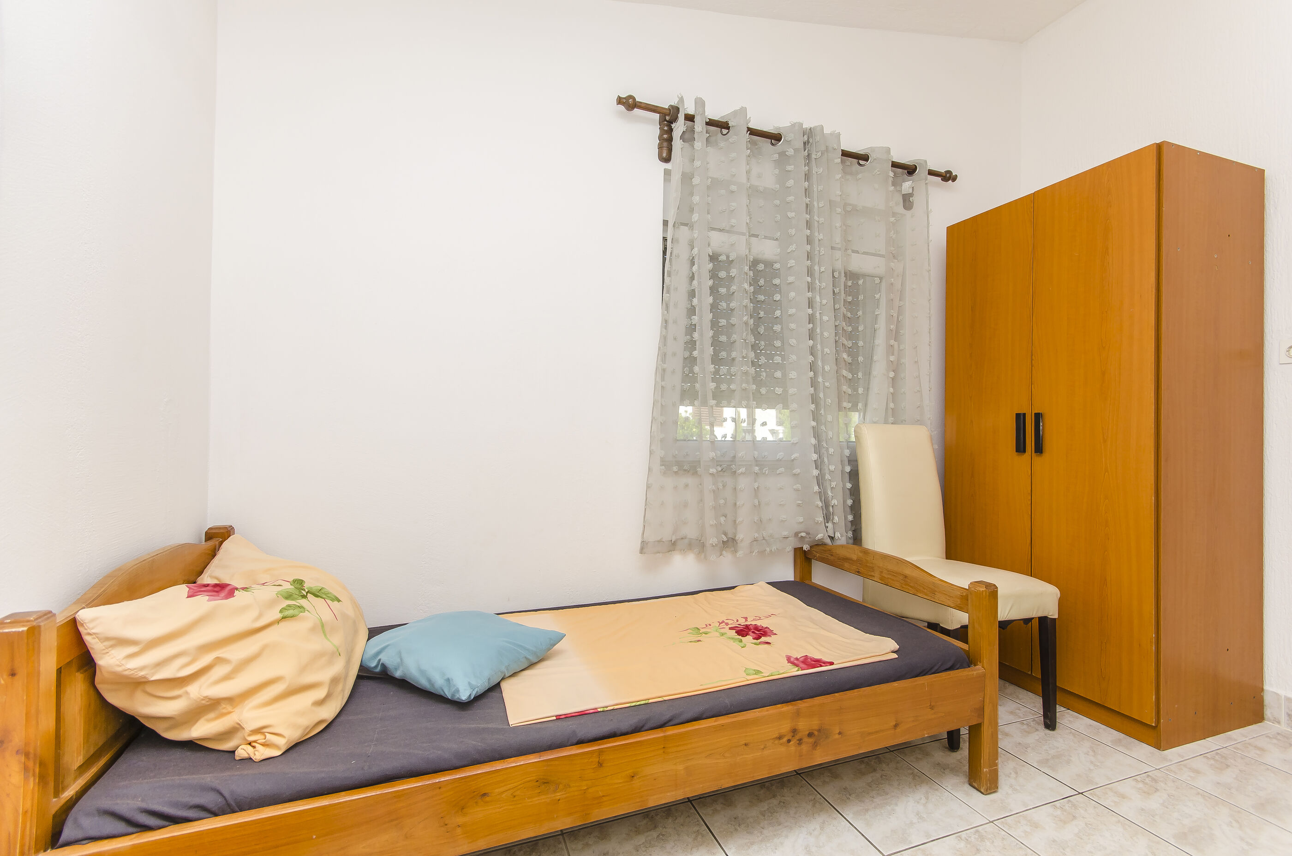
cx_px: 646
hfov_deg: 100.5
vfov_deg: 77.1
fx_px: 537
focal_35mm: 15
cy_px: 428
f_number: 8
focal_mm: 10
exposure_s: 1/80
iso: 100
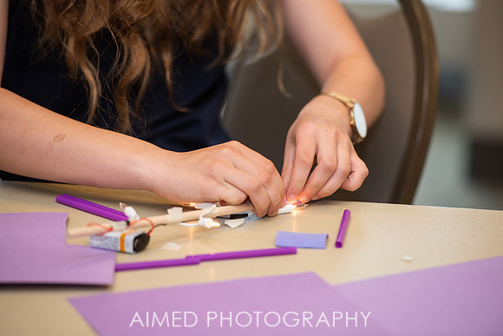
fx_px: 2795
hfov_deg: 10.3
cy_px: 168
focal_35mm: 200
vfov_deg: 6.9
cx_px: 252
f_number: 3.5
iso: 400
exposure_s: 1/250
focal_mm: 200
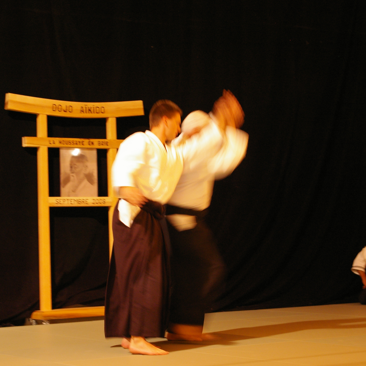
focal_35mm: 92
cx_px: 158
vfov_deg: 18.9
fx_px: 1097
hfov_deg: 18.9
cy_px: 181
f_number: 4.5
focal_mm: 45
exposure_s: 1/15
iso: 800
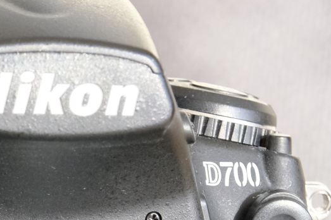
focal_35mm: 327
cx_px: -184
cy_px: 390
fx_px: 3005
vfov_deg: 4.2
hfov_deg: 6.2
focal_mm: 55
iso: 2000
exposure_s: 1/80
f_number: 8
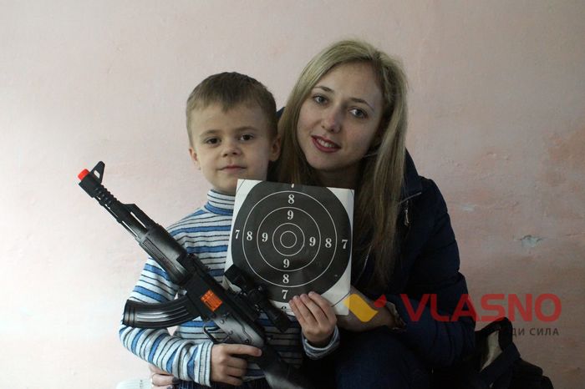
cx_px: 292
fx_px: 682
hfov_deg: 46.4
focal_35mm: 42
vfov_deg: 31.9
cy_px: 194
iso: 3200
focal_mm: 28
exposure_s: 1/25
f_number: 4.5
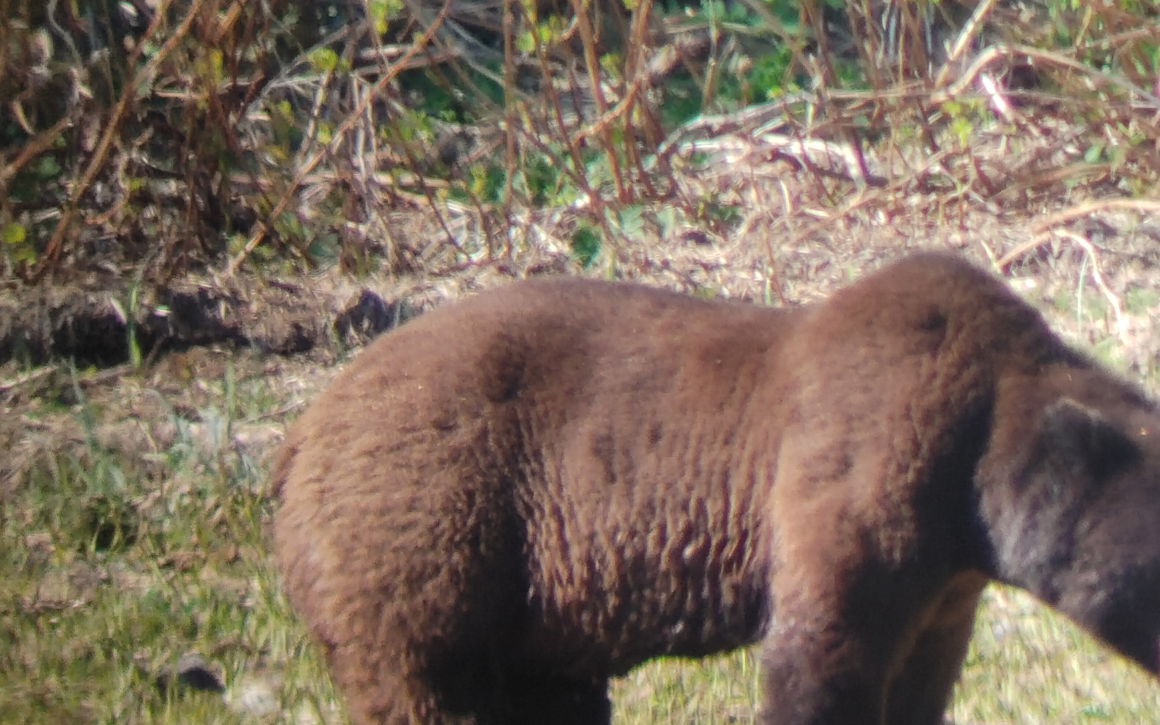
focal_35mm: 108
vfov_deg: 12.1
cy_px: 471
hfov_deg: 19.2
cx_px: 810
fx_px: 3414
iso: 50
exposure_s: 1/75
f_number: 1.8
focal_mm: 5.58
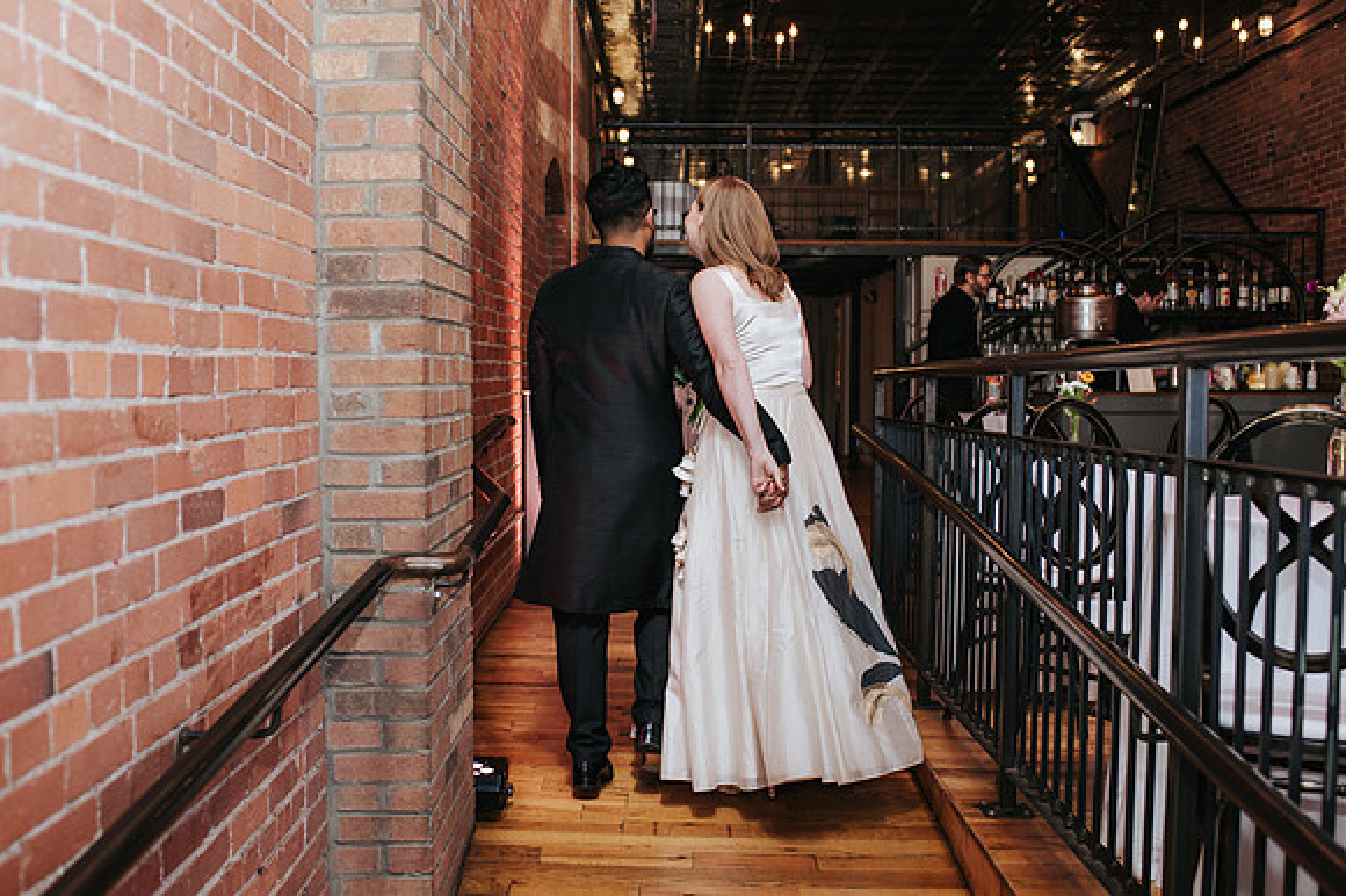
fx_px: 1516
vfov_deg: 32.9
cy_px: 495
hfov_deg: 47.9
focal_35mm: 41
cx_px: 626
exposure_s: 1/200
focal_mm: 35
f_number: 3.2
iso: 800
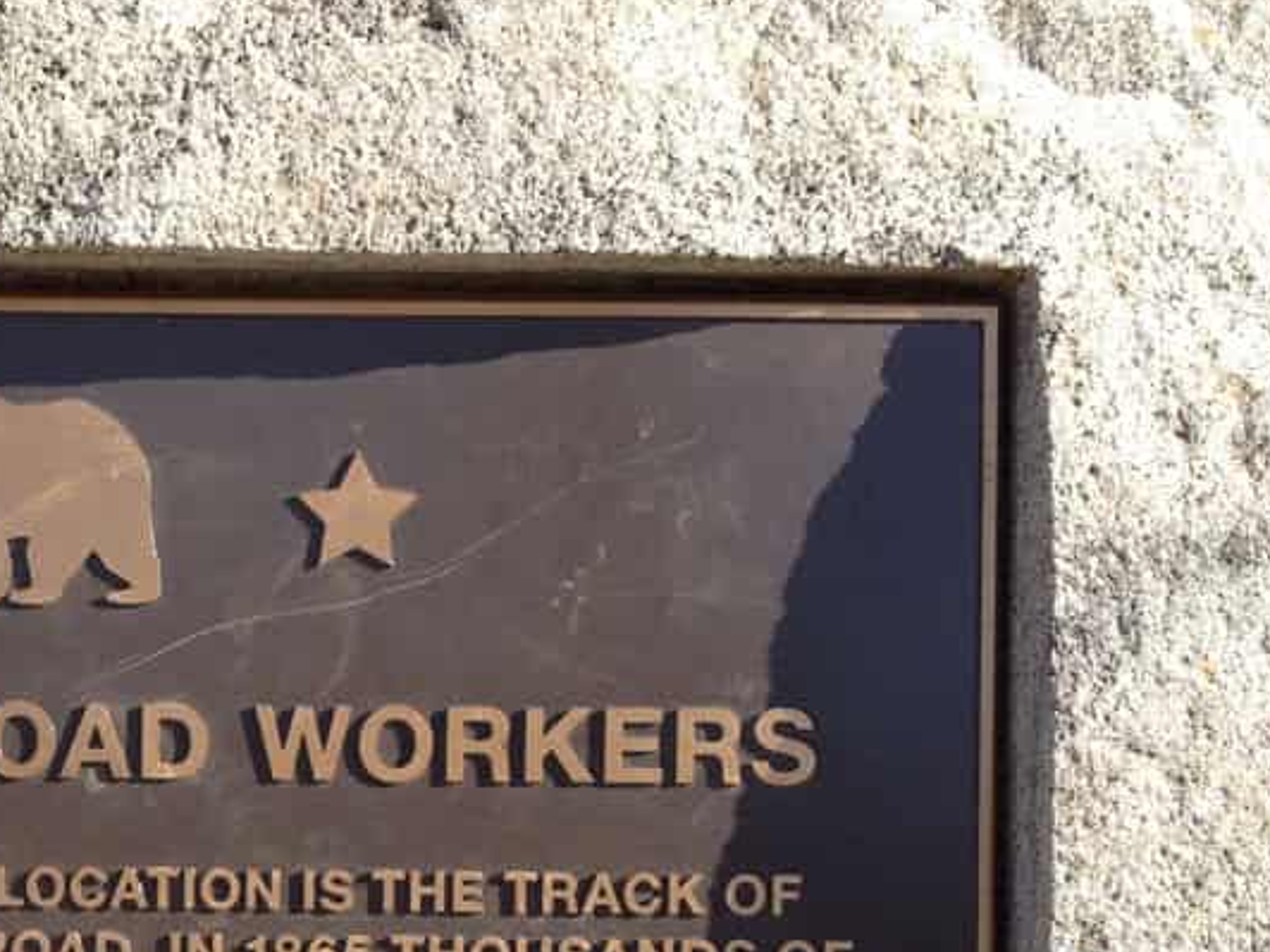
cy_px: 983
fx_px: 2898
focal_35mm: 79
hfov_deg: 23.5
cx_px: -53
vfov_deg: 18.1
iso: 64
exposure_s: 1/581
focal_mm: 4.3
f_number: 2.4
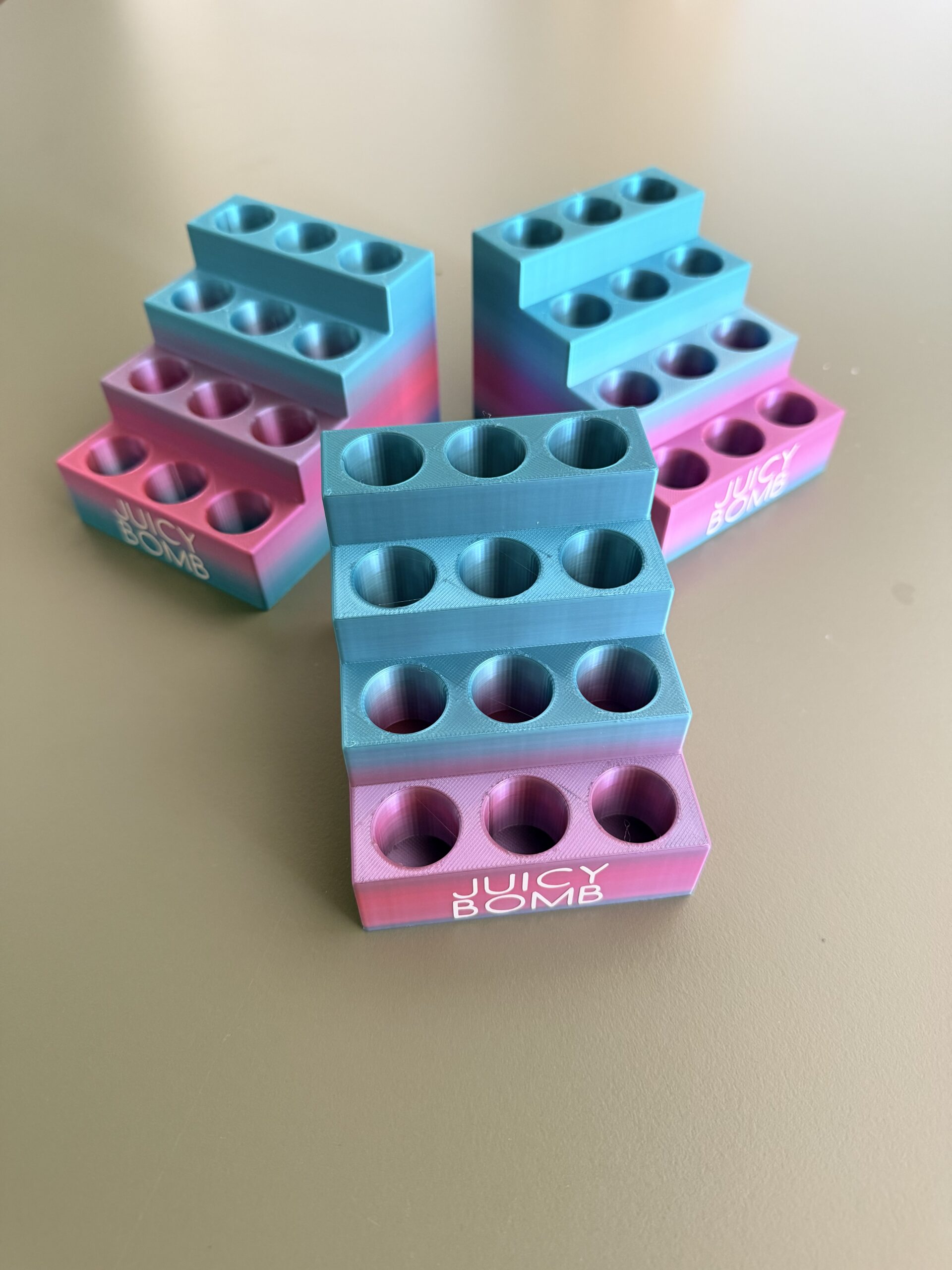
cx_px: 476
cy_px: 635
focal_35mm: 24
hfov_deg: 56.8
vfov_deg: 71.6
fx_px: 880
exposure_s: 1/60
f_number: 1.78
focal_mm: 6.76
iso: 250
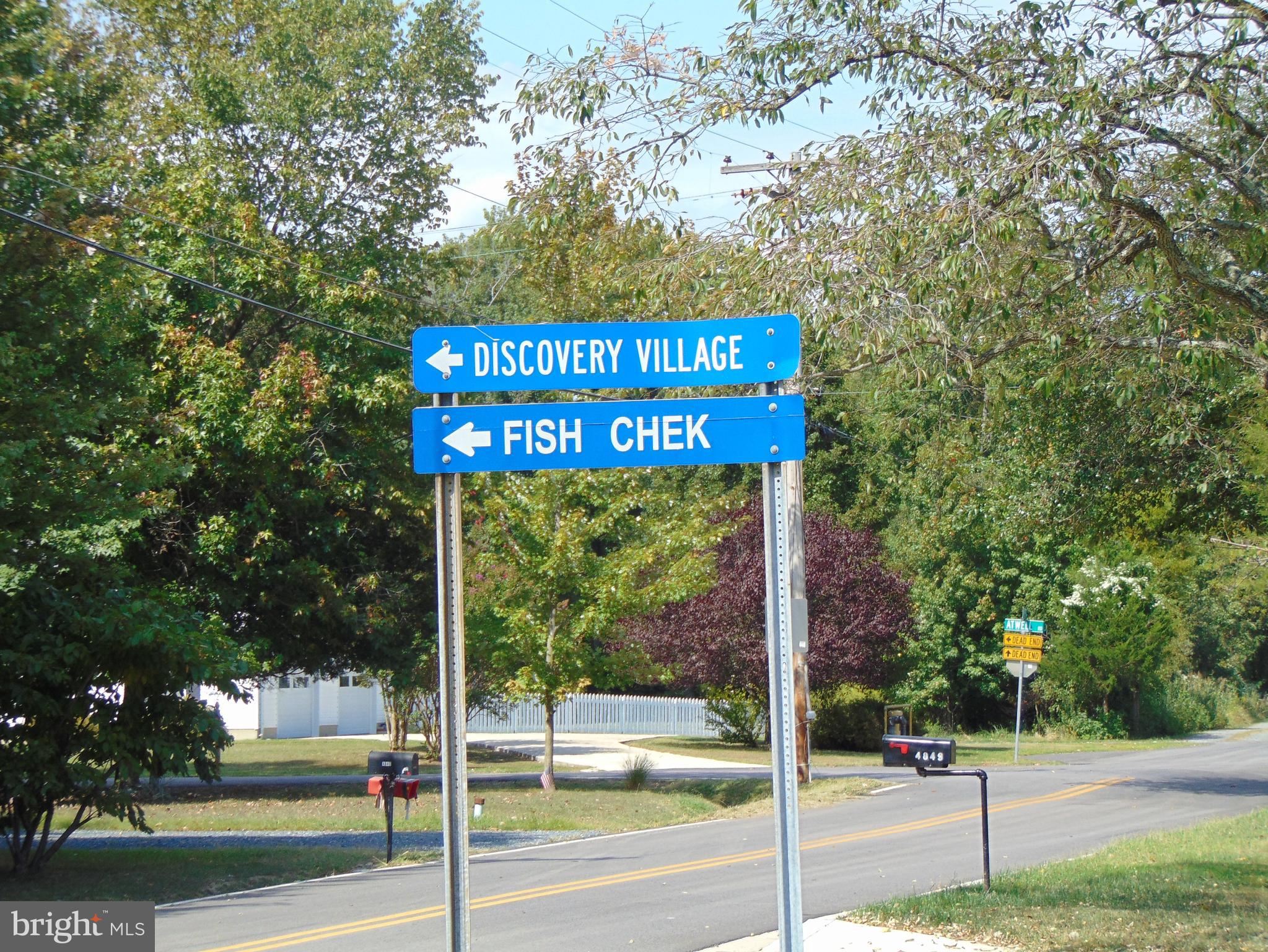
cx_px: 634
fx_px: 3957
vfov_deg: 13.7
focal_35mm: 108
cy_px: 476
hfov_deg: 18.2
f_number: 3.9
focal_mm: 19.4
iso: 80
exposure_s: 1/500
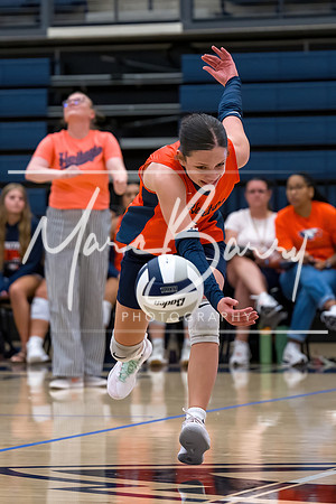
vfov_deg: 11.1
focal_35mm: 186
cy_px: 165
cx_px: 191
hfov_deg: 7.4
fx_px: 2599
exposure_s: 1/1000
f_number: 2.8
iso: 2500
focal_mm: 90
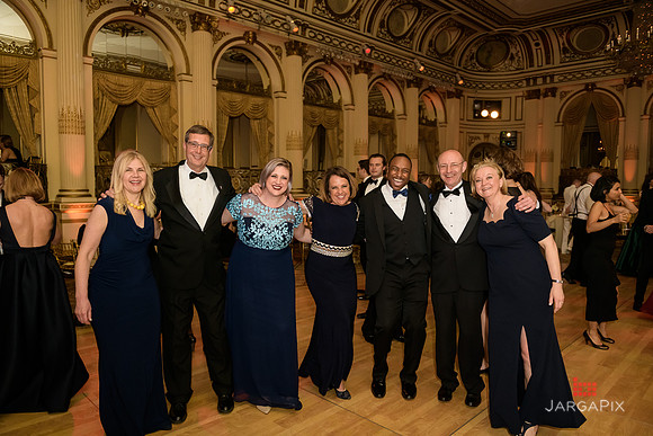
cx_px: 326
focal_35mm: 26
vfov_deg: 49.6
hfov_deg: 69.4
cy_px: 218
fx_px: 472
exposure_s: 1/125
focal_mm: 26
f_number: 3.2
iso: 1600
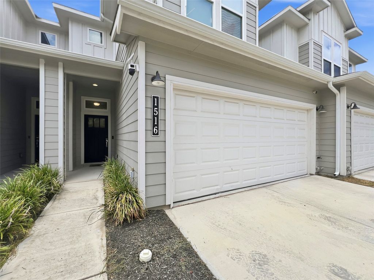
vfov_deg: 89.9
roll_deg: +0.3
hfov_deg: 106.2
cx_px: 187
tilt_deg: -0.7
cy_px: 140
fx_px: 140
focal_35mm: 13
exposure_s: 1/1155
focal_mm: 1.6
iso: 32
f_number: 1.8
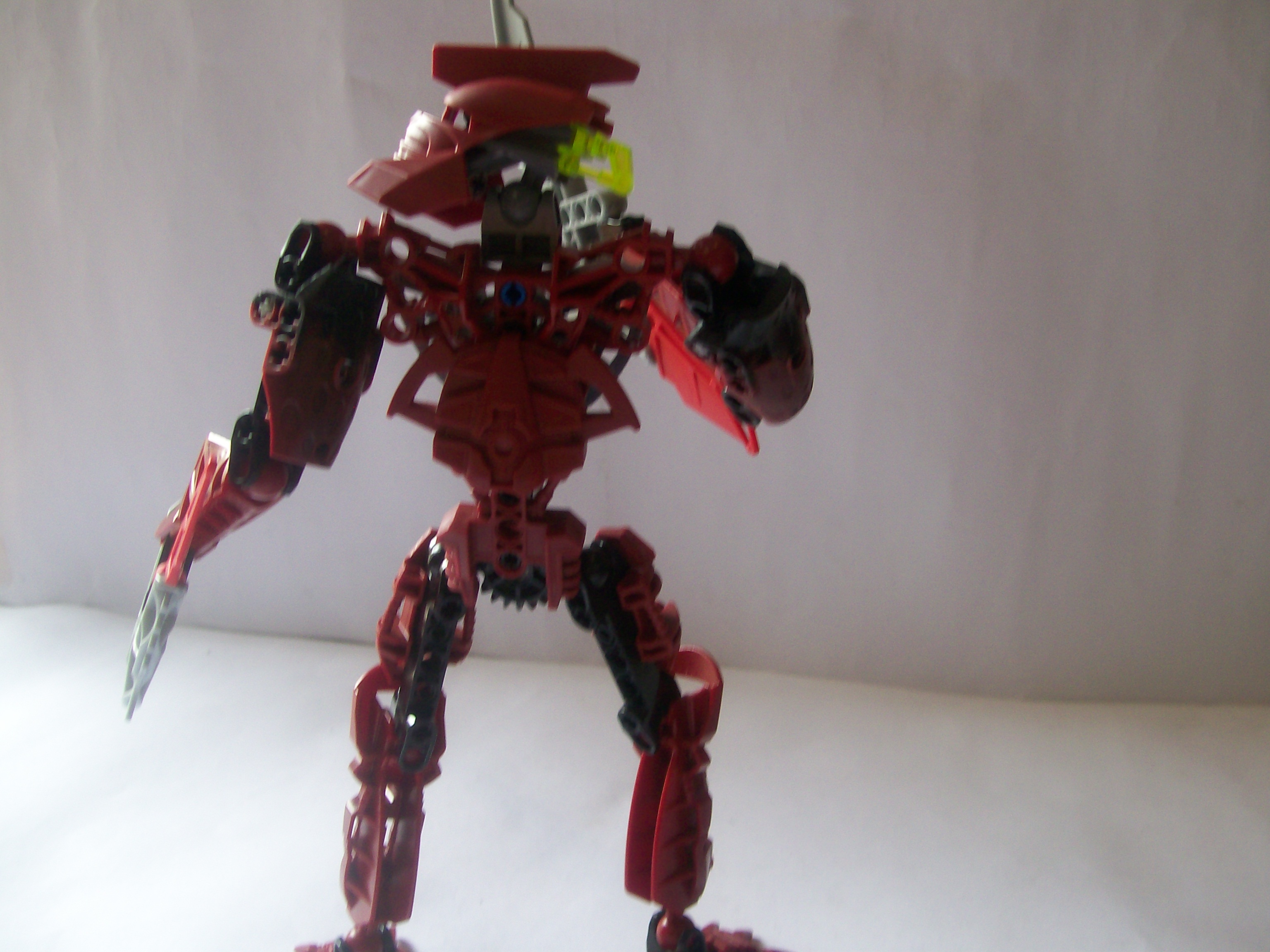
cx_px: 635
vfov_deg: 39.7
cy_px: 476
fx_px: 1321
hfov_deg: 51.4
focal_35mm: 36
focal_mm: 6
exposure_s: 1/51.2
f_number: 2.7
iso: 80
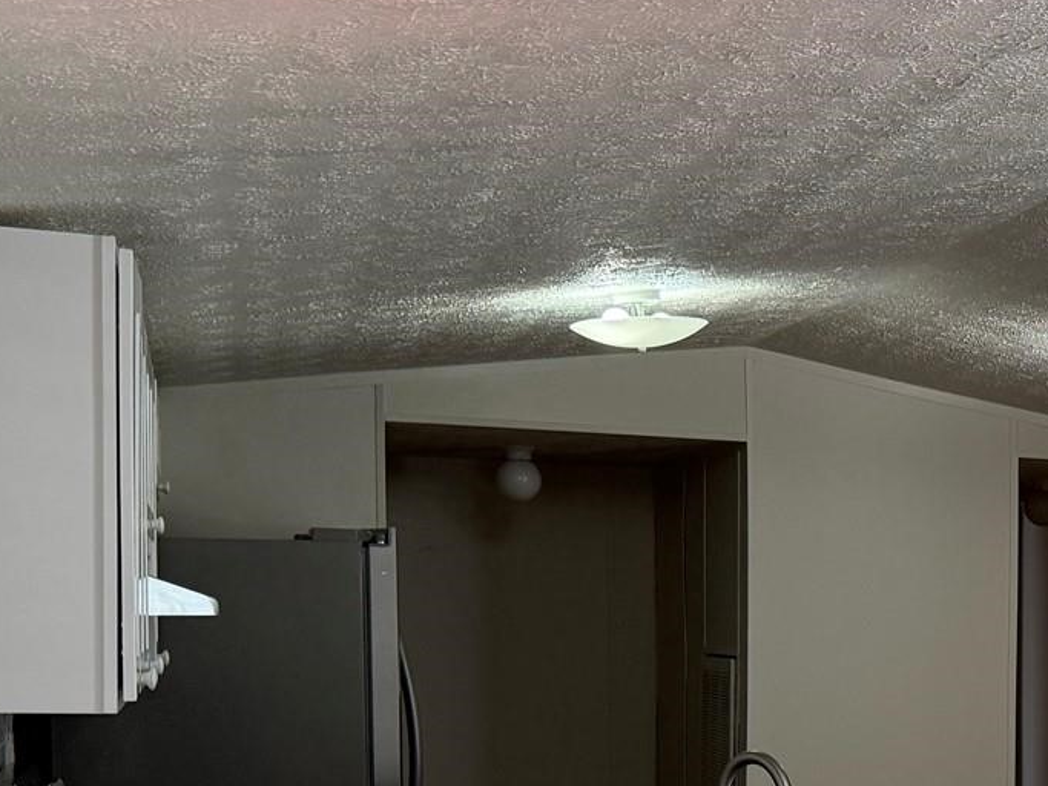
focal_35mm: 72
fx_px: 2179
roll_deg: -0.7
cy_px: 740
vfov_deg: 20.0
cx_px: 1303
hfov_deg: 24.2
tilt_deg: -2.2
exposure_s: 1/189
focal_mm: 6.76
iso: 200
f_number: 1.78
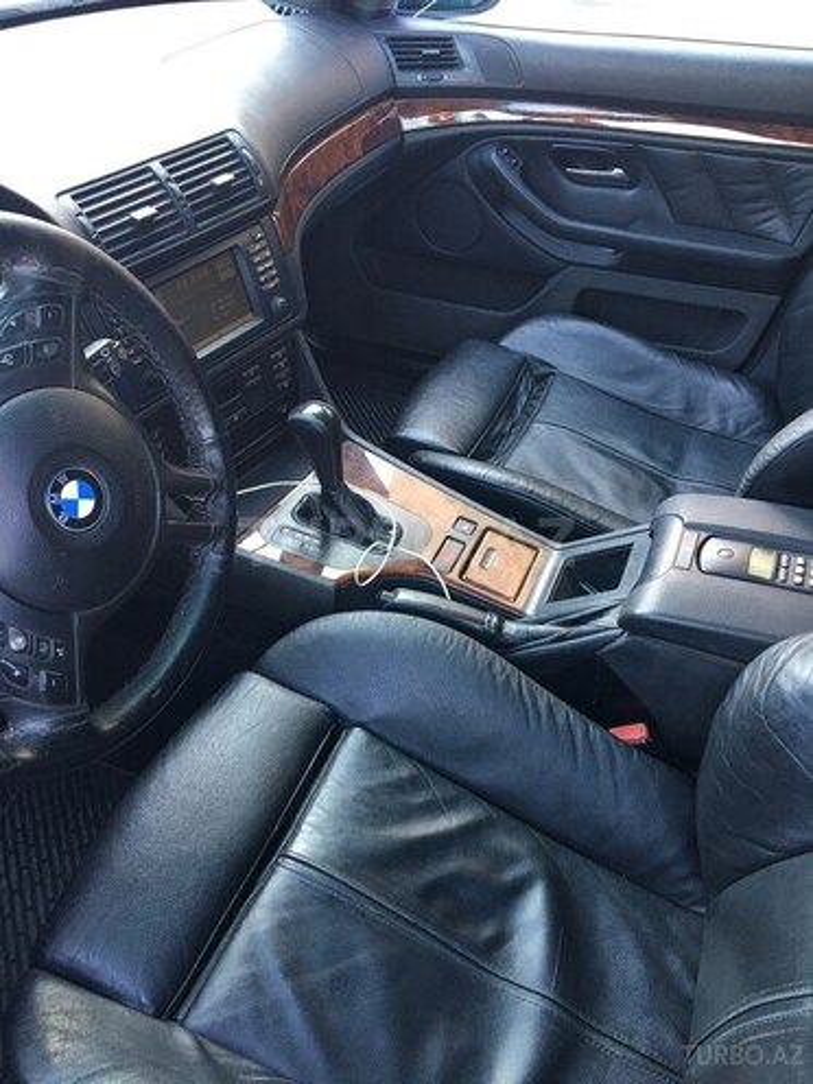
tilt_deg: -41.4
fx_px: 908
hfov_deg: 48.2
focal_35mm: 29
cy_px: 542
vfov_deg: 61.7
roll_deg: -0.1
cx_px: 406
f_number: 2.2
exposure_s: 1/33
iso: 64
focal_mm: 4.15
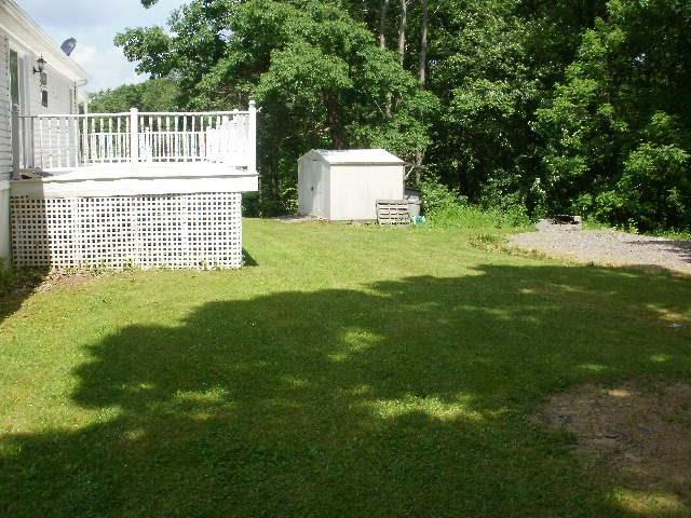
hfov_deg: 51.4
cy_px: 259
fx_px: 719
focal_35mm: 36
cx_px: 346
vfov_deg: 39.7
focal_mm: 6.3
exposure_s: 1/250
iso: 100
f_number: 5.6
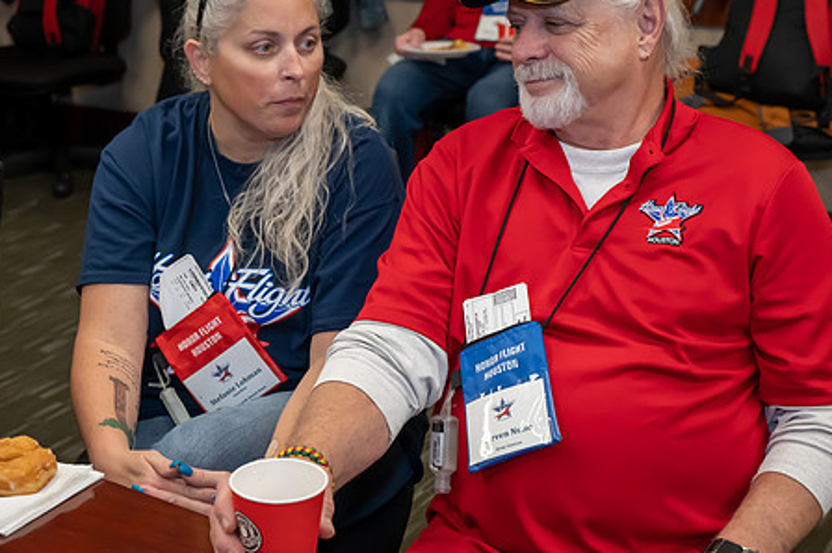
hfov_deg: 30.5
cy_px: 228
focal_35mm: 66
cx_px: 410
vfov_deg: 20.6
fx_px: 1524
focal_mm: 51
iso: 7200
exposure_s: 1/160
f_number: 5.6
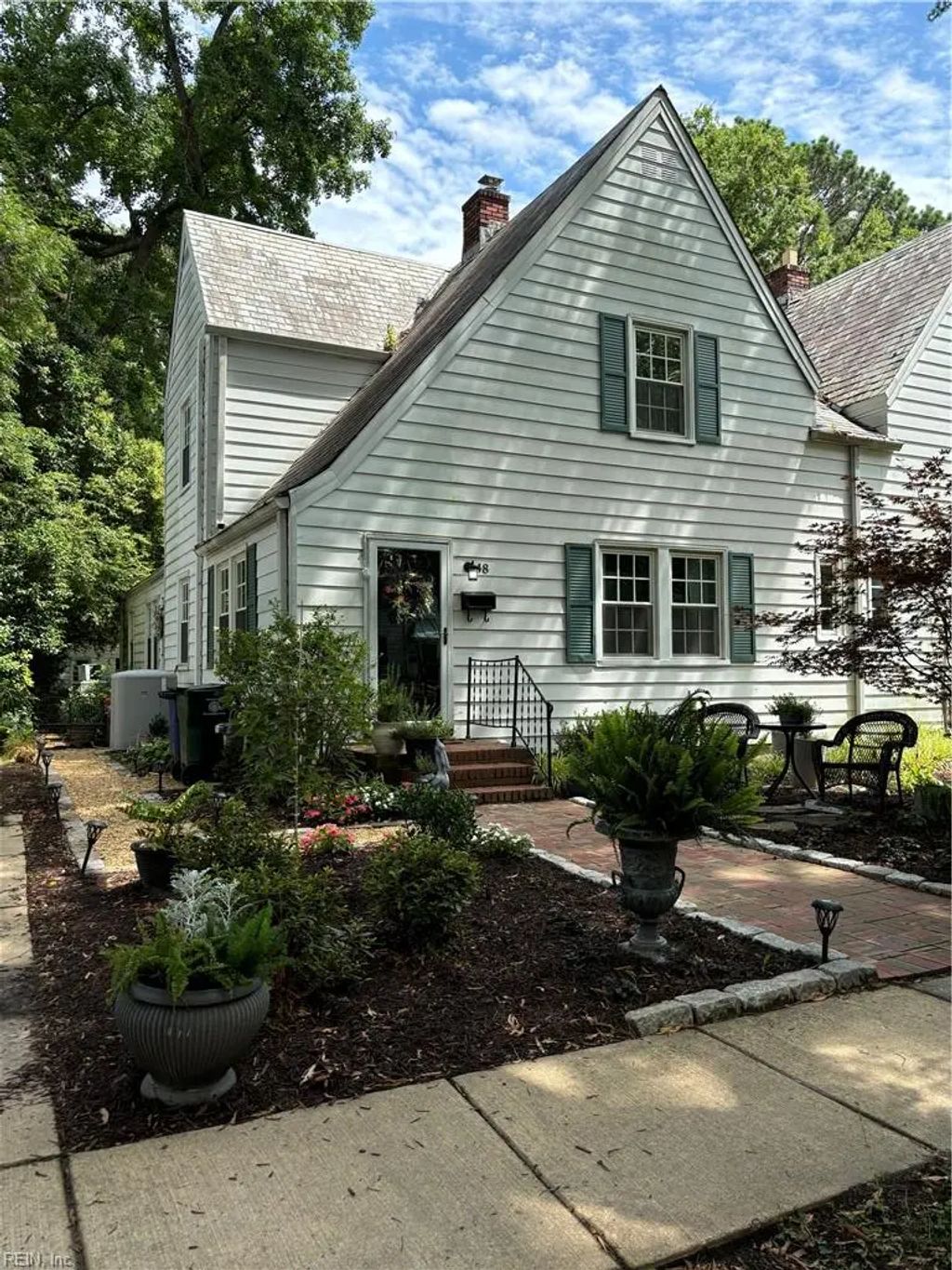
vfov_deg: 67.3
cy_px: 635
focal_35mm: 26
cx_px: 476
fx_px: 953
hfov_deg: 53.1
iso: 50
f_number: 1.6
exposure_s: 1/1037
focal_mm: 5.96
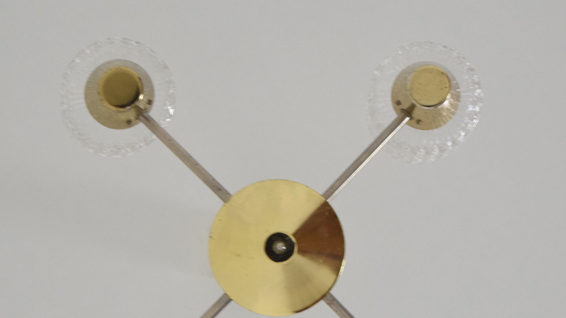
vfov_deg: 9.3
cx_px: 283
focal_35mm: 130
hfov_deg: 16.5
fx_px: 1948
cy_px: 241
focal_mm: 55
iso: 1600
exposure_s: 1/80
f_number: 5.6
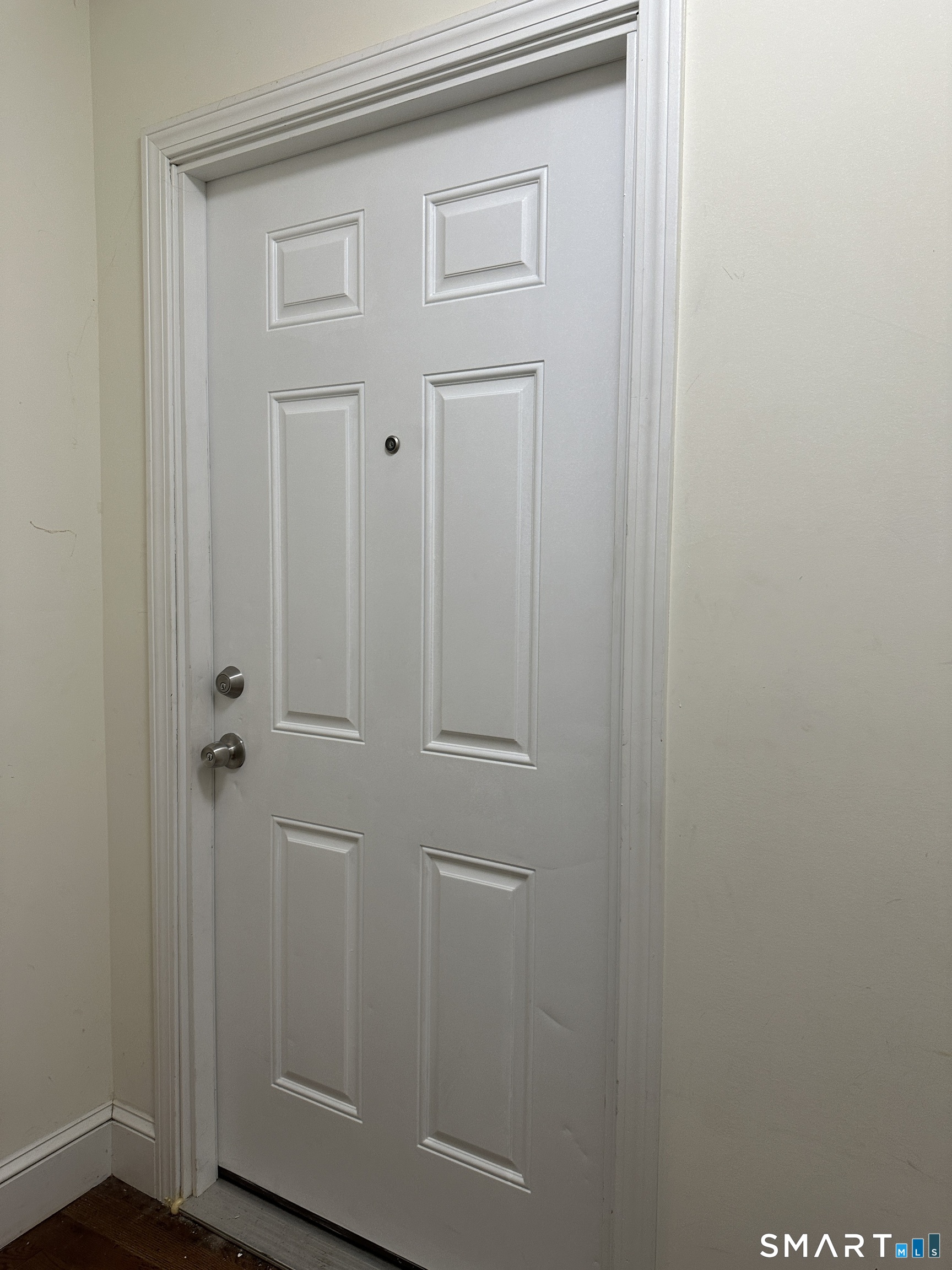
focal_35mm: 24
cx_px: 476
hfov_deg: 56.8
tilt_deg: -6.0
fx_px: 880
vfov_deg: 71.6
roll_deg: -2.2
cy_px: 635
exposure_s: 1/120
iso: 160
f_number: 1.78
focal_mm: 6.86
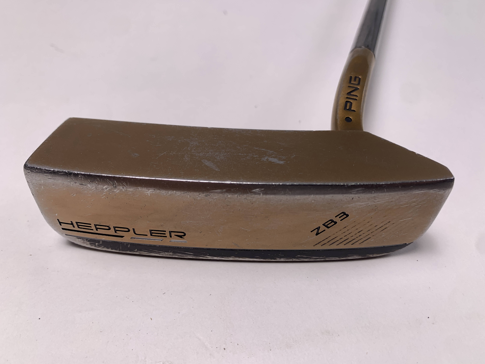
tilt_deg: -44.0
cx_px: 242
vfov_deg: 53.1
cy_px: 182
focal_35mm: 26
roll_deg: -2.8
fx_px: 364
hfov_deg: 67.3
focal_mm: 4.25
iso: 25
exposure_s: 1/223
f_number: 1.8
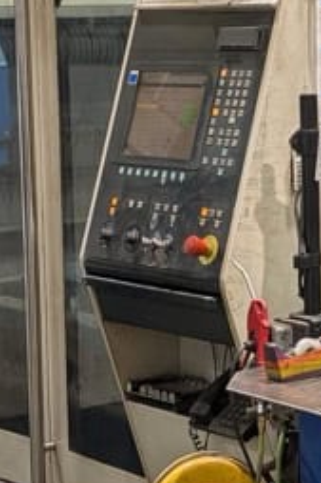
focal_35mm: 126
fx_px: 1687
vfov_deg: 16.3
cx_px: 289
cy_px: 181
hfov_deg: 10.8
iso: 21
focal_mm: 6.9
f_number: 1.7
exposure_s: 1/80
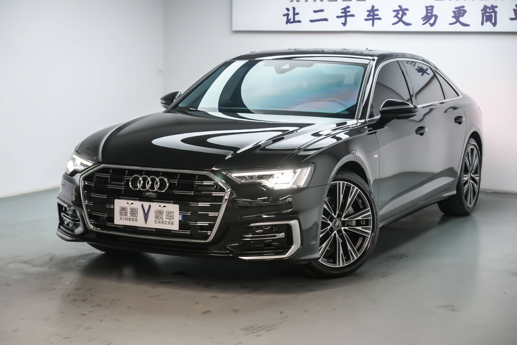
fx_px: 1006
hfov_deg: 28.8
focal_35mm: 70
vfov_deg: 19.5
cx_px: 258
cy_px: 172
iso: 3200
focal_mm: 70
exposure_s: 1/125
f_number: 4
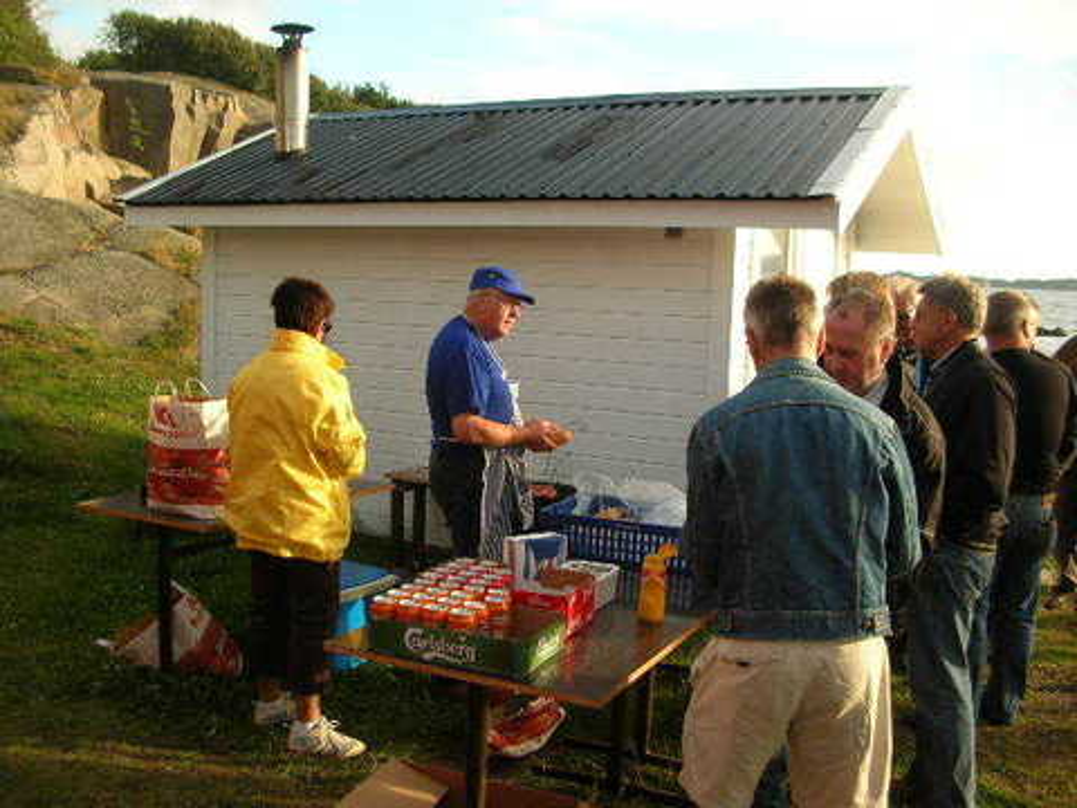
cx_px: 538
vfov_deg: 40.7
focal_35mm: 35
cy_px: 404
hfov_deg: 52.6
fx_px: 1089
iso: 50
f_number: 2.8
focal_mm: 5.8
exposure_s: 1/254
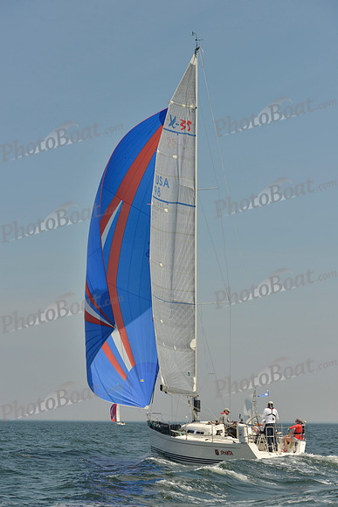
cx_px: 169
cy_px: 254
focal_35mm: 70
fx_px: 985
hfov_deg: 19.5
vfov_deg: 28.8
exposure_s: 1/1250
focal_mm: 70
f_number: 8
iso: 200
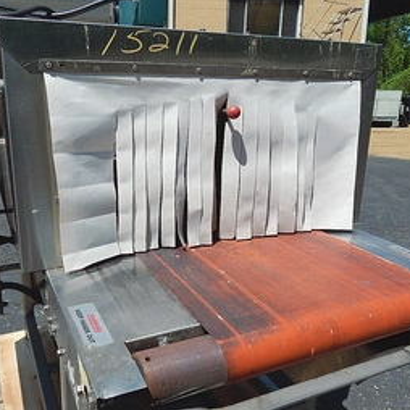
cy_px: 200
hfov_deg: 50.8
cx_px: 163
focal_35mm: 32
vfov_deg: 51.1
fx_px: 429
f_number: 6
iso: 125
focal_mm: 4
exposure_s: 1/640
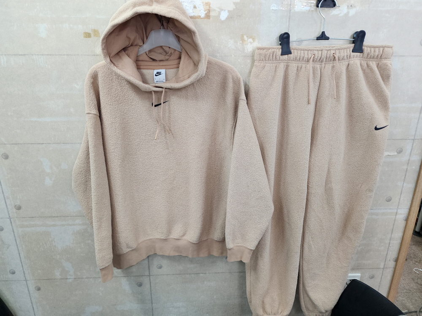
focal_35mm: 23
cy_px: 158
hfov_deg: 73.9
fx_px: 280
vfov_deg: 58.9
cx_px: 211
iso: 200
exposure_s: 1/120
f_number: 1.8
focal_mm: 6.4
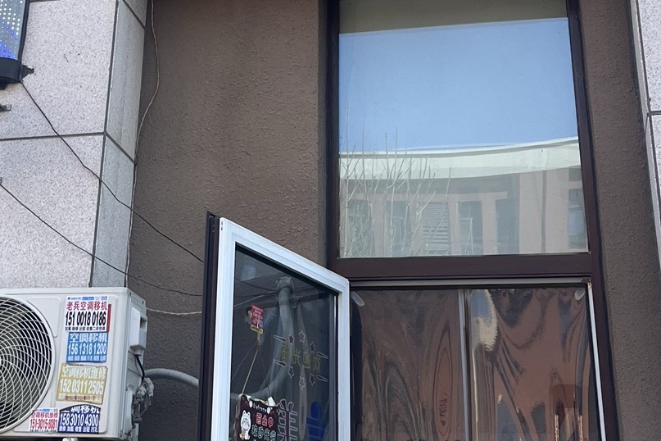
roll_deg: -3.0
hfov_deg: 29.9
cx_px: 237
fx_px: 1230
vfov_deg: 19.8
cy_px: 15
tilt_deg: +27.6
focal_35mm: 67
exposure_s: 1/718
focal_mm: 5.1
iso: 50
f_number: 1.6
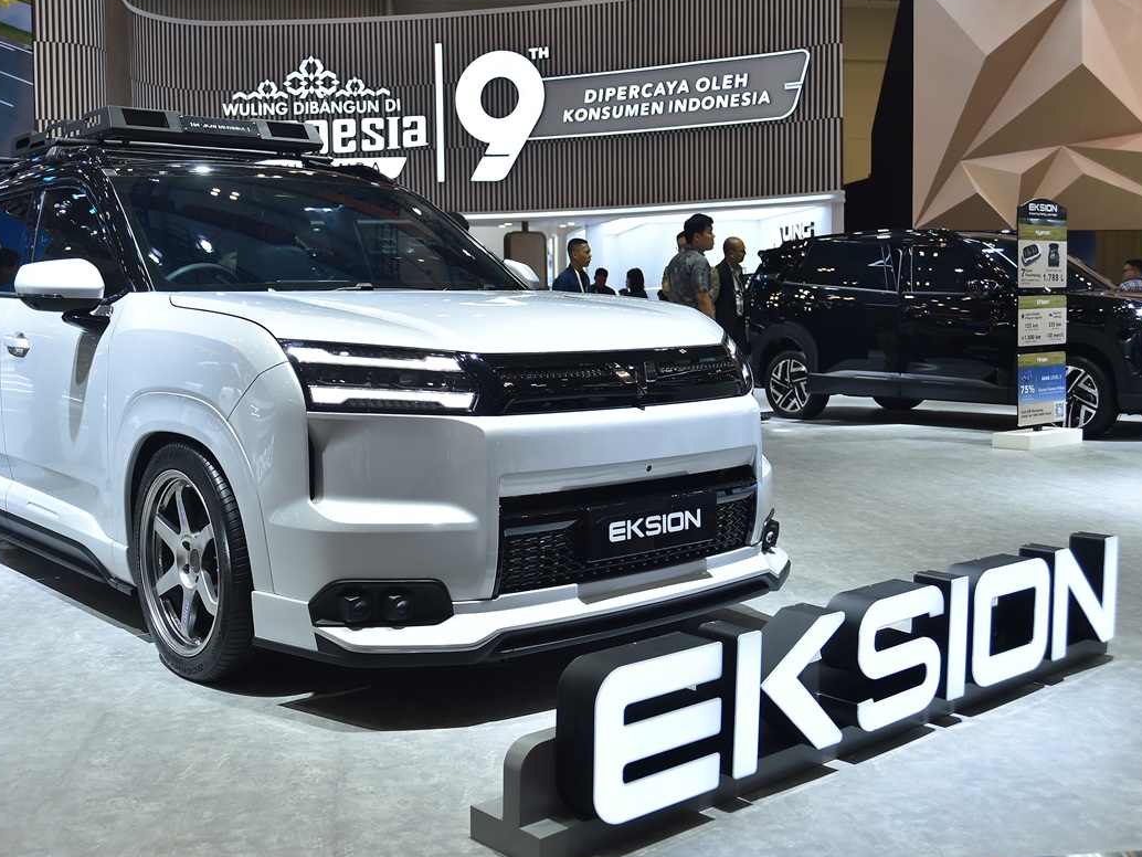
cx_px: 495
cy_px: 422
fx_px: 1287
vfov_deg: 36.8
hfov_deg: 47.7
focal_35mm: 39
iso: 800
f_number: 4.5
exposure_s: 1/160
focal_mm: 35
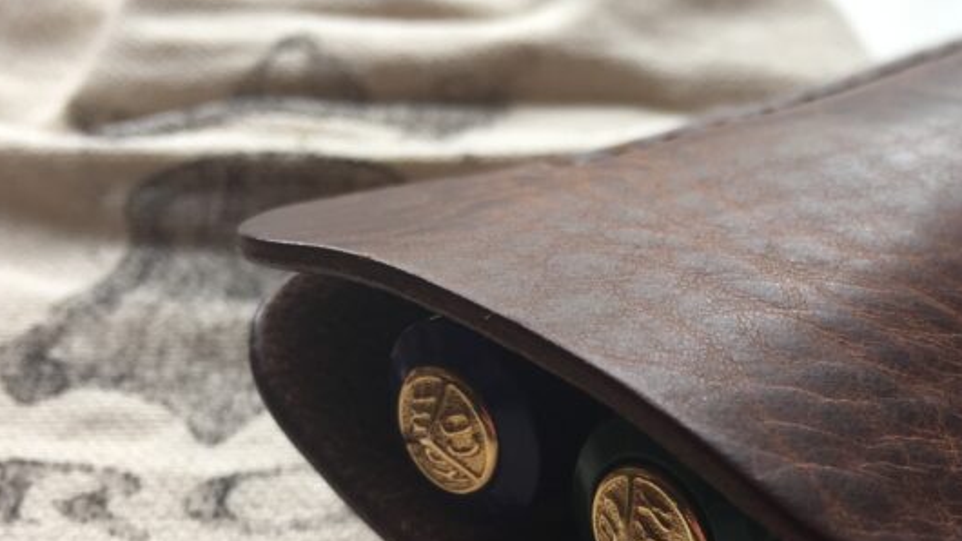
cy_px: 463
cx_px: 764
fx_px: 1556
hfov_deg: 33.4
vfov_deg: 19.4
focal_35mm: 61
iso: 32
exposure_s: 1/100
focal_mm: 4.15
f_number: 2.2
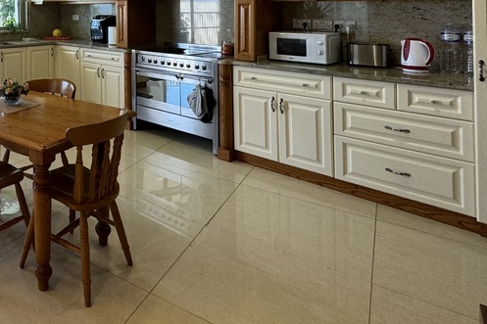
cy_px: 3
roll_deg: +0.1
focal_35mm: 30
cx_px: 21
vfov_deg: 38.8
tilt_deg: +0.7
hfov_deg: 51.9
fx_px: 406
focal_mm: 2.22
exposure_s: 1/100
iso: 100
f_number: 2.2
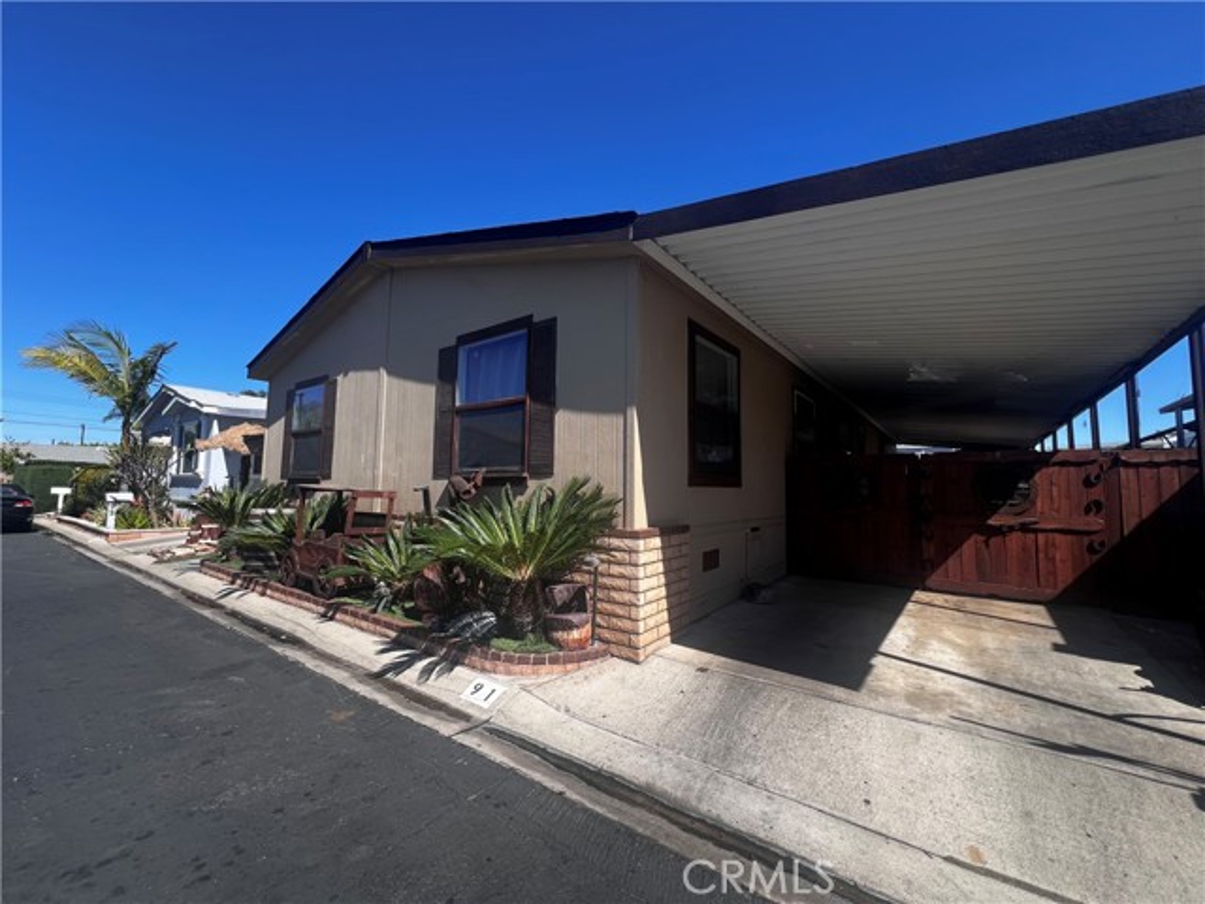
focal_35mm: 13
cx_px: 602
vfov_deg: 89.9
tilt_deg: +4.0
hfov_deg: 106.2
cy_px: 452
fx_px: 453
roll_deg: -2.0
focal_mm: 1.57
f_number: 1.8
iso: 32
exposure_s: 1/589
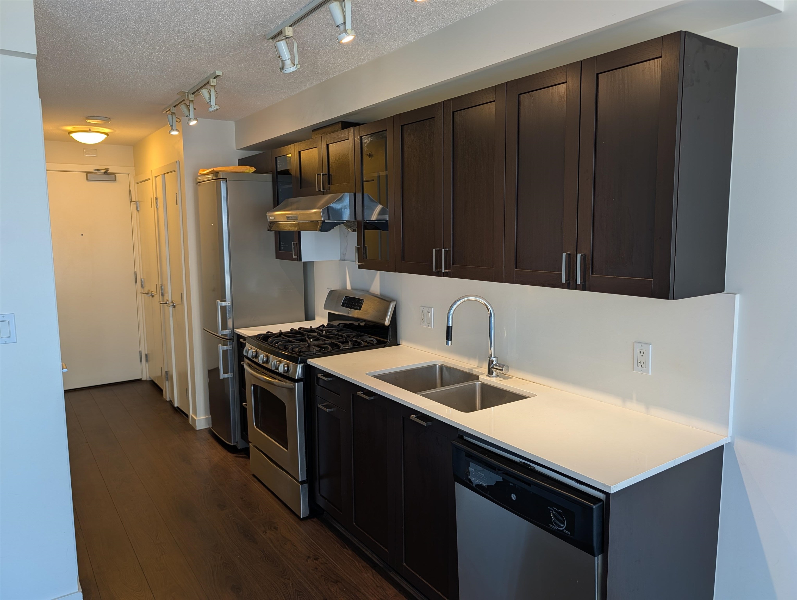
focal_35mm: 24
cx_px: 398
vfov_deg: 56.9
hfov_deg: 71.5
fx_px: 553
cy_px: 300
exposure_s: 1/30
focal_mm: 6.9
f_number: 1.68
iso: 31
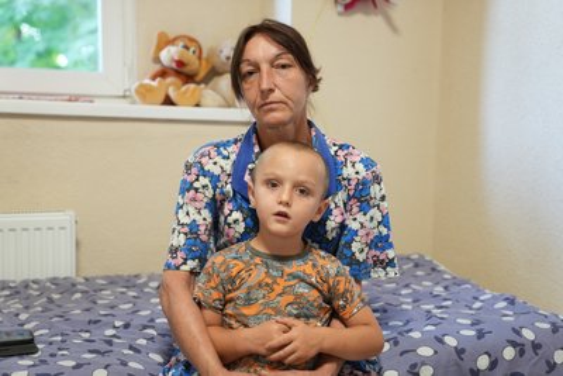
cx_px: 282
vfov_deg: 27.0
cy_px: 188
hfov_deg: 39.6
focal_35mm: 50
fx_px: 782
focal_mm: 50
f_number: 2.8
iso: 1600
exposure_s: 1/100
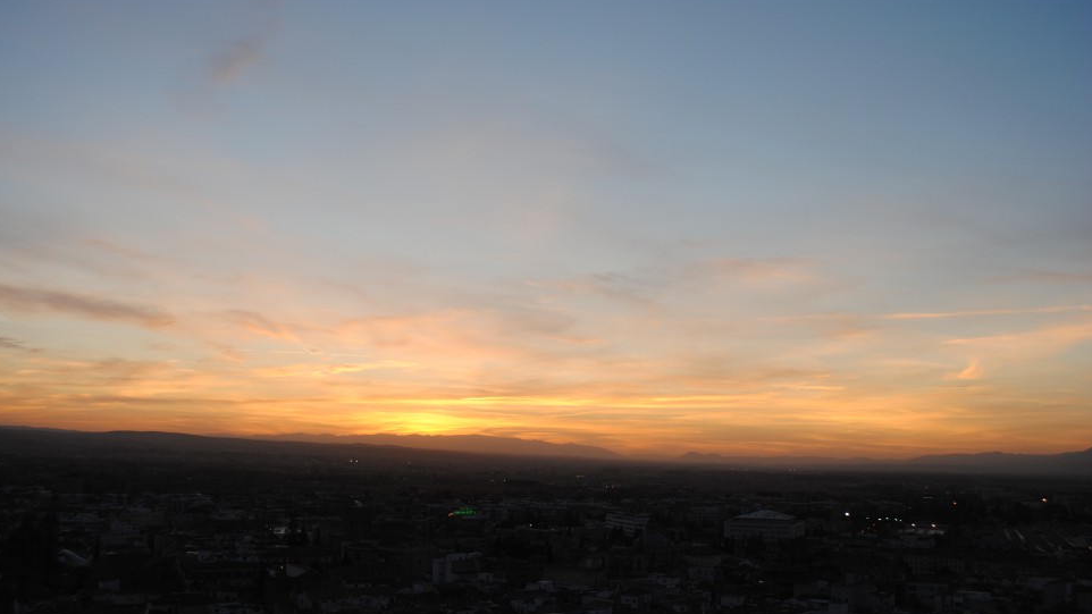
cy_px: 344
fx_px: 1100
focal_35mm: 38
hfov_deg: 52.8
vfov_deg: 31.2
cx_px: 544
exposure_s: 1/125
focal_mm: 24
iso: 200
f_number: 5.6
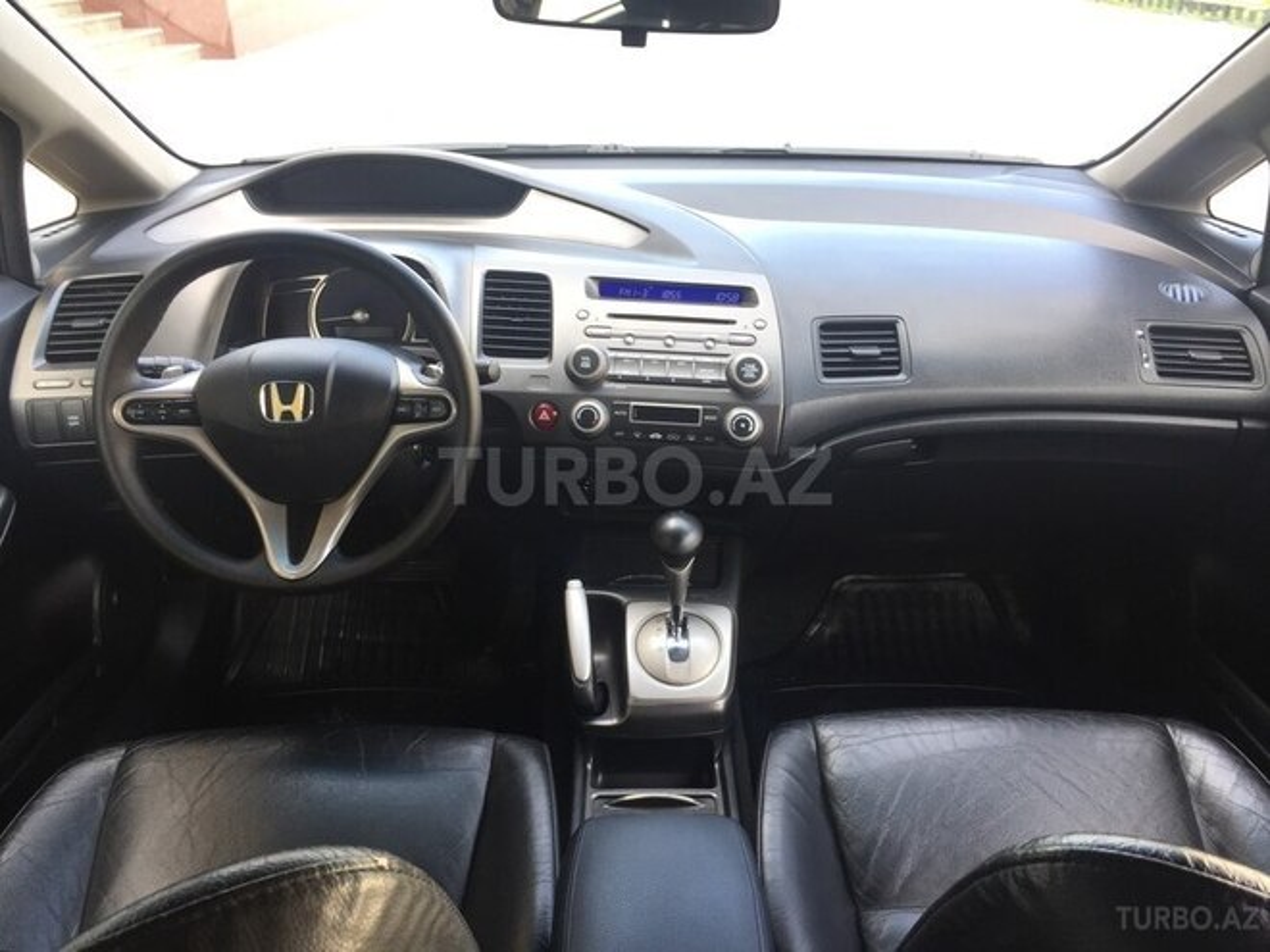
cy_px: 476
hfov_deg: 61.7
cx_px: 635
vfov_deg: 48.2
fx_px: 1064
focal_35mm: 29
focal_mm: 4.15
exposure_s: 1/50
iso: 40
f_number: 2.2
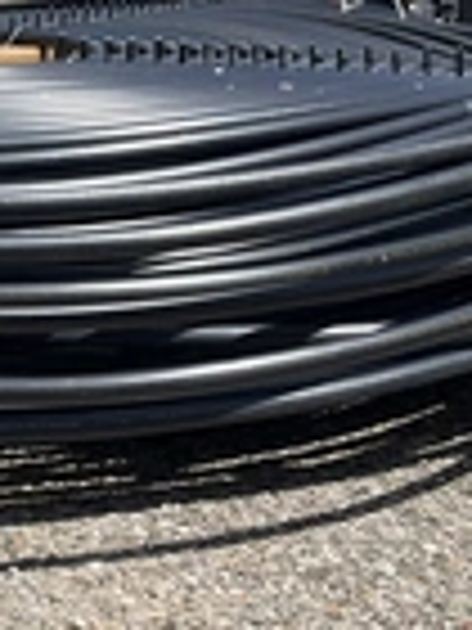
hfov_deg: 17.0
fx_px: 1509
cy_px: 450
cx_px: -103
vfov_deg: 23.4
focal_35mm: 83
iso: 25
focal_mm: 3
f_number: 1.8
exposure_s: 1/2320
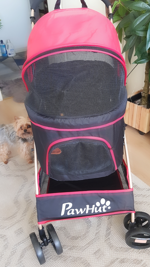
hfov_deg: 40.1
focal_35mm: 29
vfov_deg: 66.1
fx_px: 205
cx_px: 87
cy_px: 136
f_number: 1.7
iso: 200
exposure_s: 1/25
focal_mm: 4.2
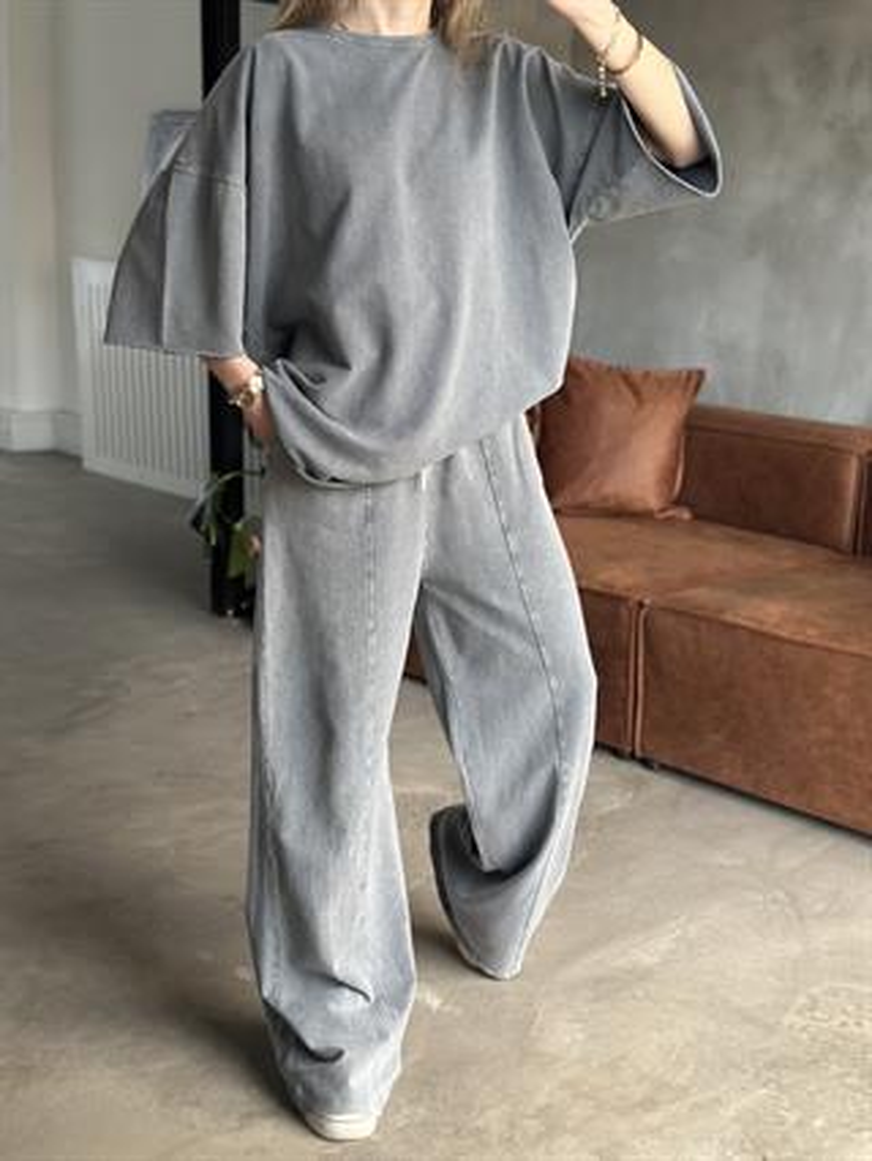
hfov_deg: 30.3
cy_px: 580
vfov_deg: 39.6
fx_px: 1611
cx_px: 436
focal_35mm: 48
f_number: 1.78
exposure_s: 1/45
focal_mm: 6.86
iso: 400
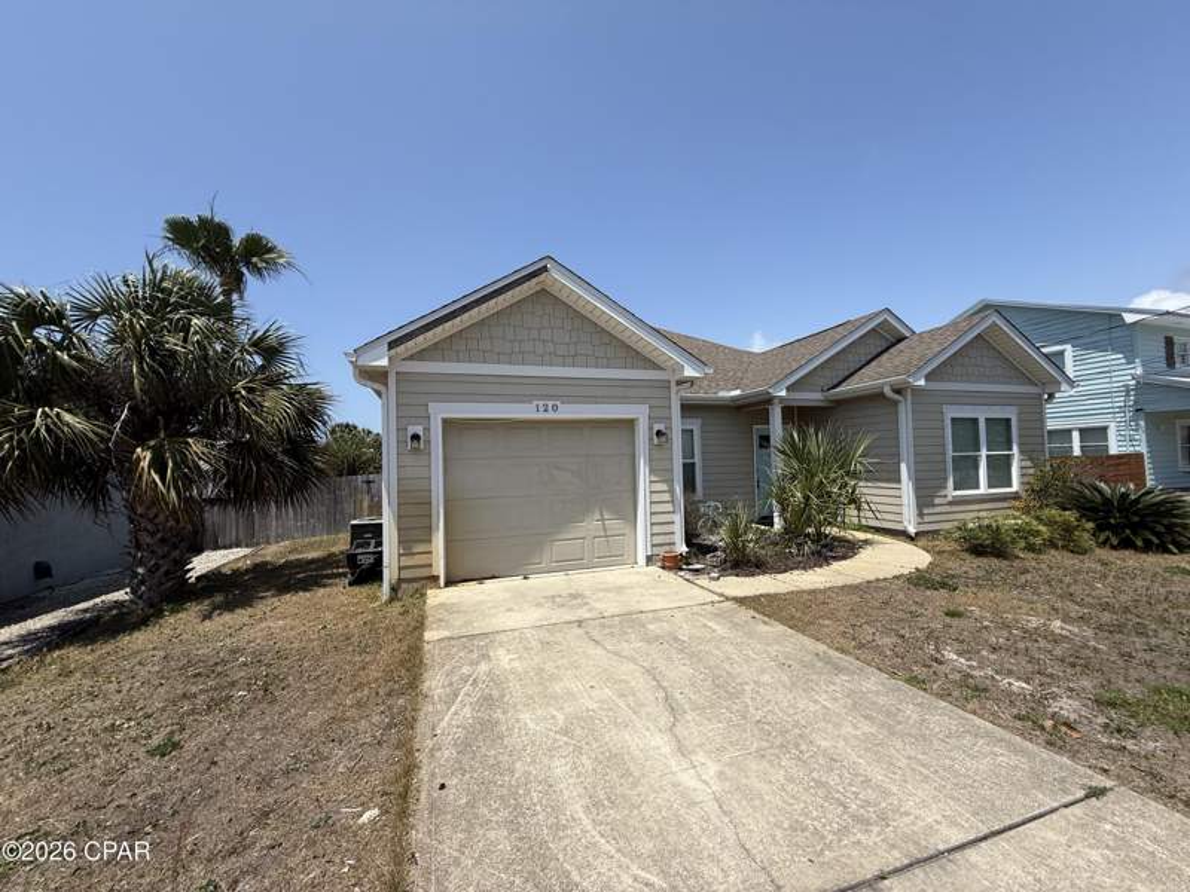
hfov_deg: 102.1
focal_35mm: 14
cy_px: 446
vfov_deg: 85.7
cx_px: 595
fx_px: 481
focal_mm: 2.22
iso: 50
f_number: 2.2
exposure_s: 1/2506
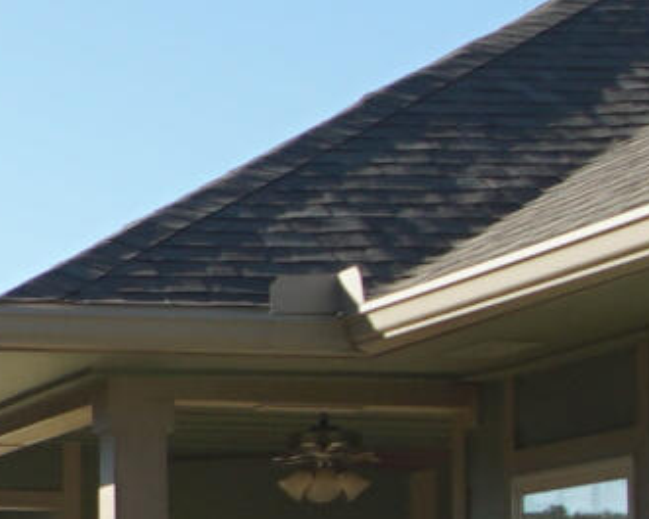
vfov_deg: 10.1
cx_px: -900
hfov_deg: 10.8
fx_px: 2940
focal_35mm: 153
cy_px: 469
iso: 100
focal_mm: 12
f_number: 7.1
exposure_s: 1/160
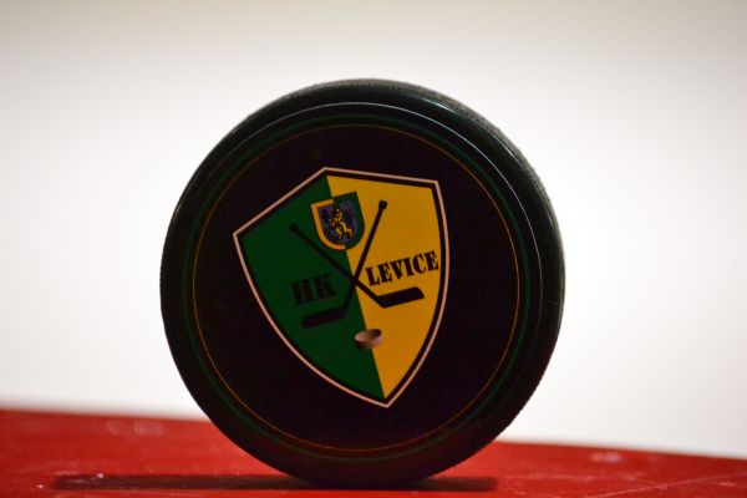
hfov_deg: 7.0
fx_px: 6069
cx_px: 374
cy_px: 249
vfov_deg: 4.7
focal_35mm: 292
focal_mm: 195
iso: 3200
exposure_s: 1/50
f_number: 5
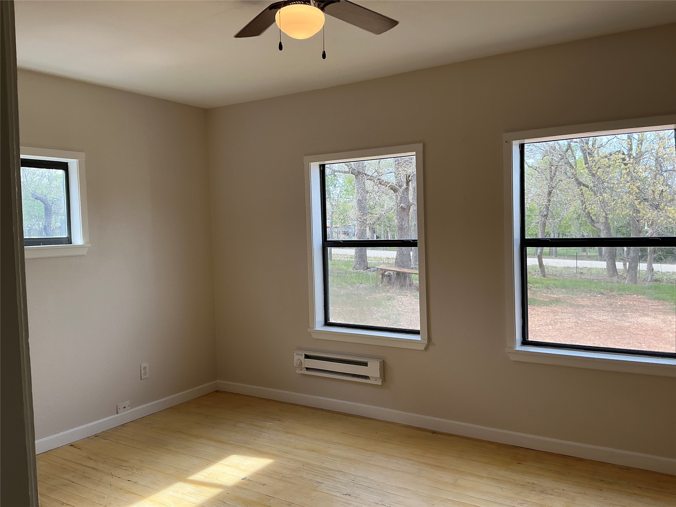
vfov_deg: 49.7
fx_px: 547
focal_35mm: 28
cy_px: 254
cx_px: 338
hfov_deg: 63.4
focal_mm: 3
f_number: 1.8
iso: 16
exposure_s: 1/140
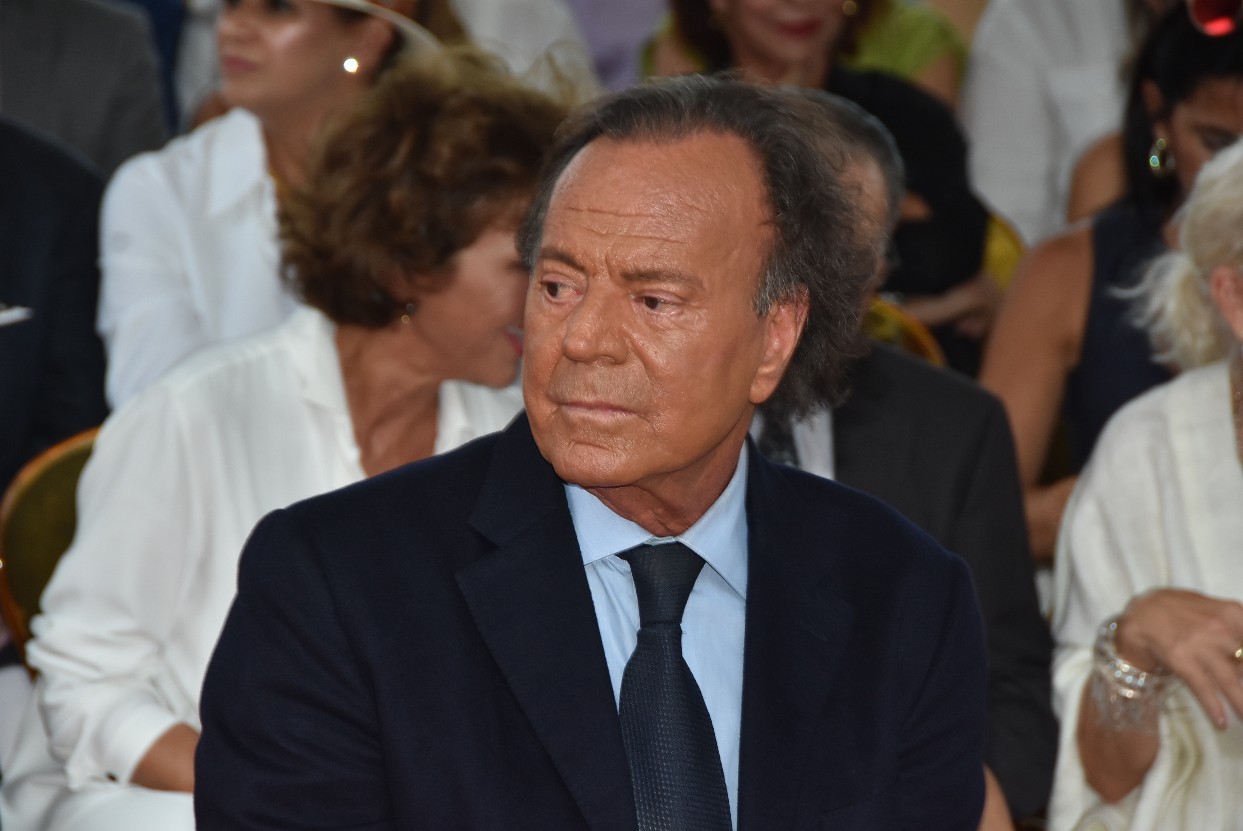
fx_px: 6997
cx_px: 622
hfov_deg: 10.2
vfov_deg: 6.8
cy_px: 416
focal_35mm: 202
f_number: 7.1
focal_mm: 135
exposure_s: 1/60
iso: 800
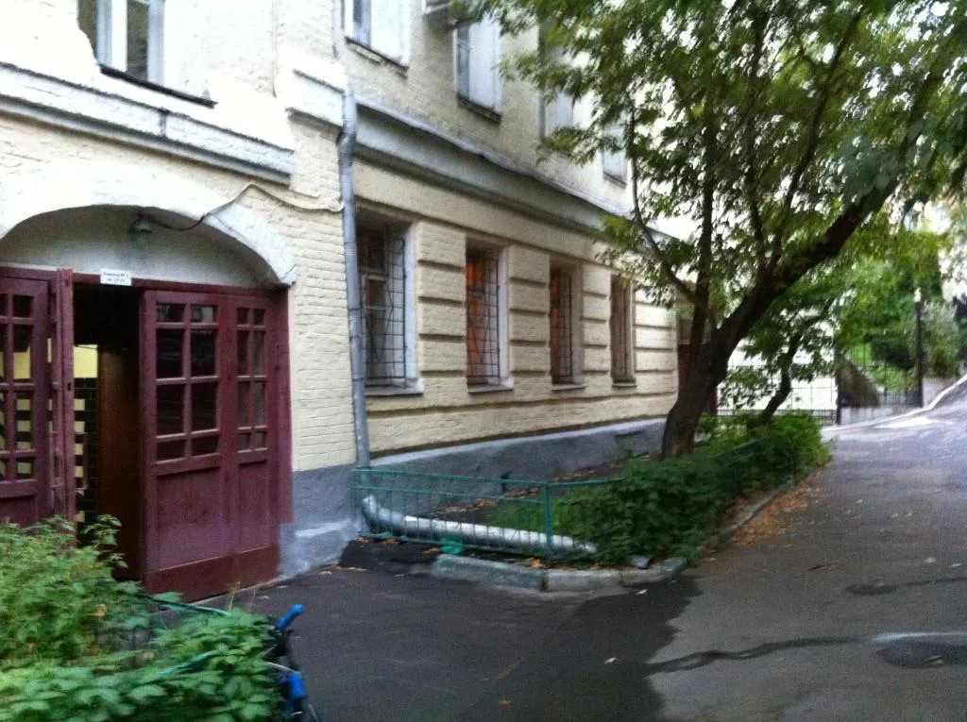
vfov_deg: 40.6
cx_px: 484
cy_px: 361
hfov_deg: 52.7
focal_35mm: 35
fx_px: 976
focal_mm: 3.85
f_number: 2.8
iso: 800
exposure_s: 1/15
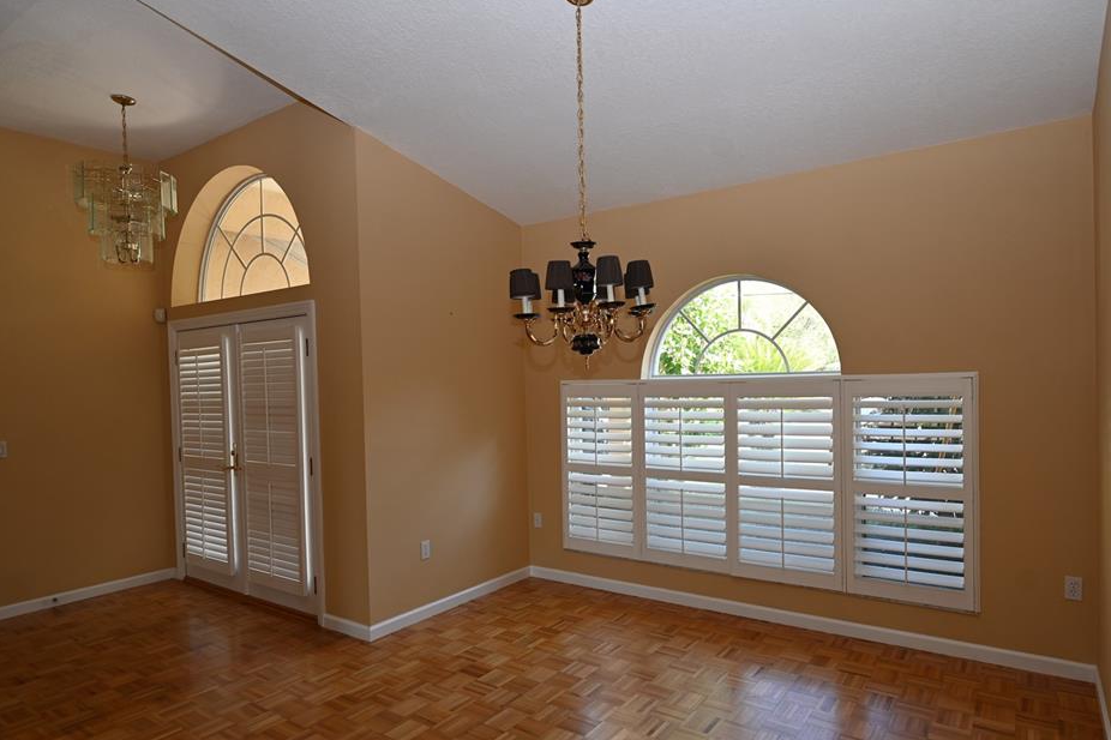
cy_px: 401
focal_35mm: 21
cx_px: 573
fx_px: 648
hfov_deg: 81.2
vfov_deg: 59.4
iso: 200
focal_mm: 19
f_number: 4
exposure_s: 1/60
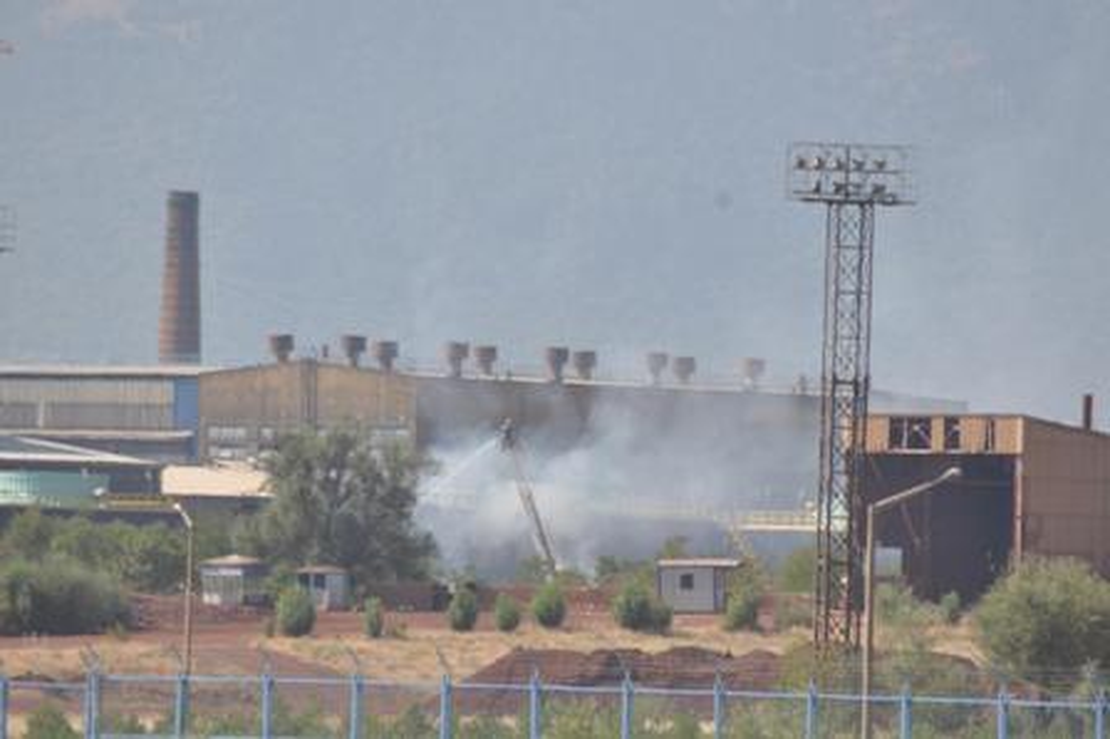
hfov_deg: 4.6
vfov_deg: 3.1
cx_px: 555
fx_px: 13864
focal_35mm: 450
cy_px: 370
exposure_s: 1/640
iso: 200
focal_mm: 300
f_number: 5.6
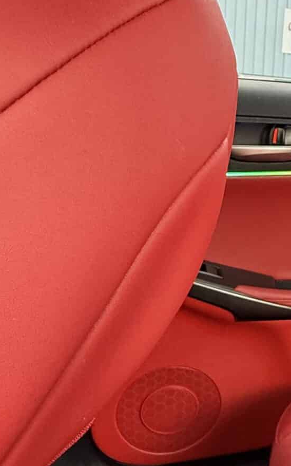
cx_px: 329
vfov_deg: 46.1
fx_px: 546
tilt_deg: -14.0
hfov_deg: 27.1
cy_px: 266
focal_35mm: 43
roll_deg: -5.7
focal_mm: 2.22
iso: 400
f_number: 2.2
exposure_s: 1/60
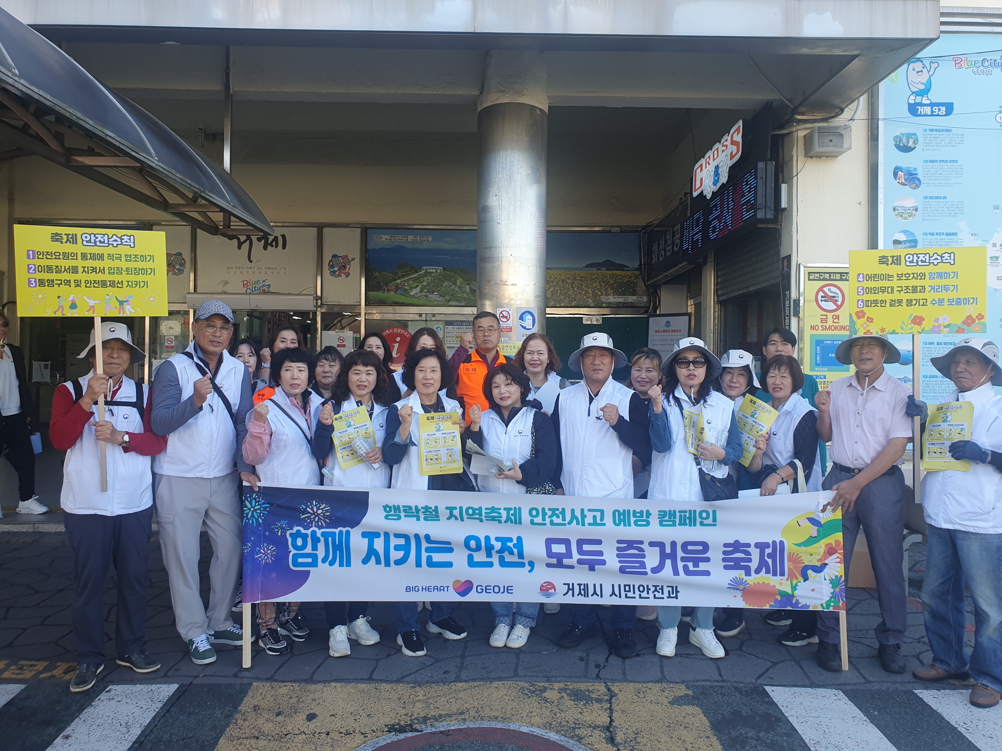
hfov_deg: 67.3
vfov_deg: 53.1
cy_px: 376
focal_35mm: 26
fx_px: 753
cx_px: 501
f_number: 2.4
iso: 50
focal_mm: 4.32
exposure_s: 1/199
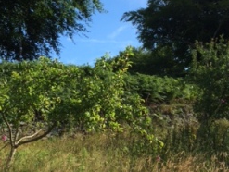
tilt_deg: +18.4
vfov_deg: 24.4
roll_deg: -0.7
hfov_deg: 32.1
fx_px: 398
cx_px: 115
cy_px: 66
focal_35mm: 60
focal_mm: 4.15
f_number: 2.2
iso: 32
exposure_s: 1/1466
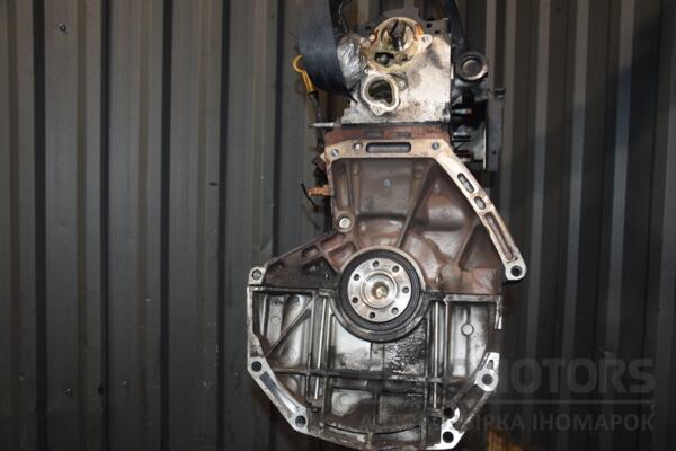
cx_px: 338
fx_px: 591
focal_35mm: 32
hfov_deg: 59.5
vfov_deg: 41.7
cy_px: 226
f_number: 5
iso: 800
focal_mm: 21
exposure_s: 1/60
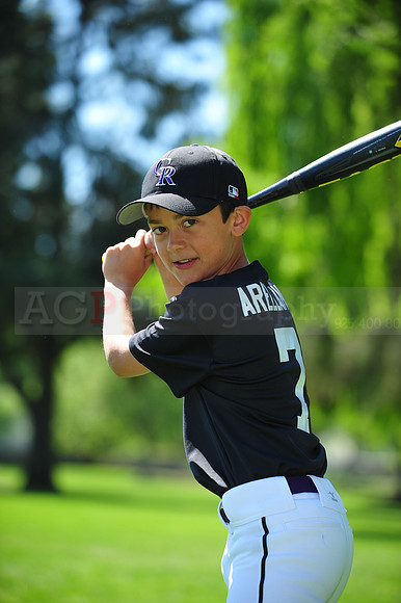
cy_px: 302
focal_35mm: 130
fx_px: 2175
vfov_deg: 15.8
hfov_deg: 10.5
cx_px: 200
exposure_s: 1/800
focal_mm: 130
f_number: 4
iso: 200
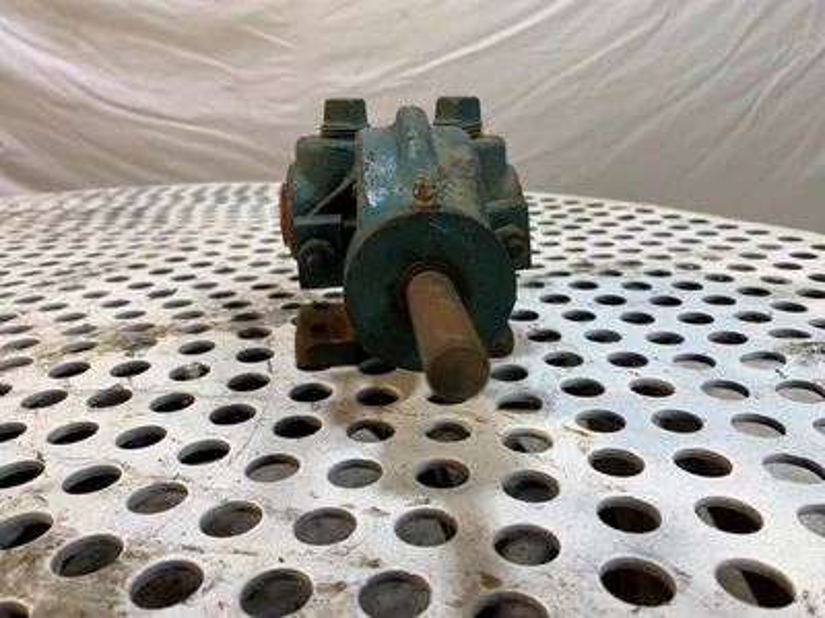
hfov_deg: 67.3
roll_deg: +2.4
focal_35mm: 26
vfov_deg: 53.1
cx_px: 412
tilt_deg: -18.8
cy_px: 309
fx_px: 620
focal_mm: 4.25
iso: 40
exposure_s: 1/120
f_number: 1.8
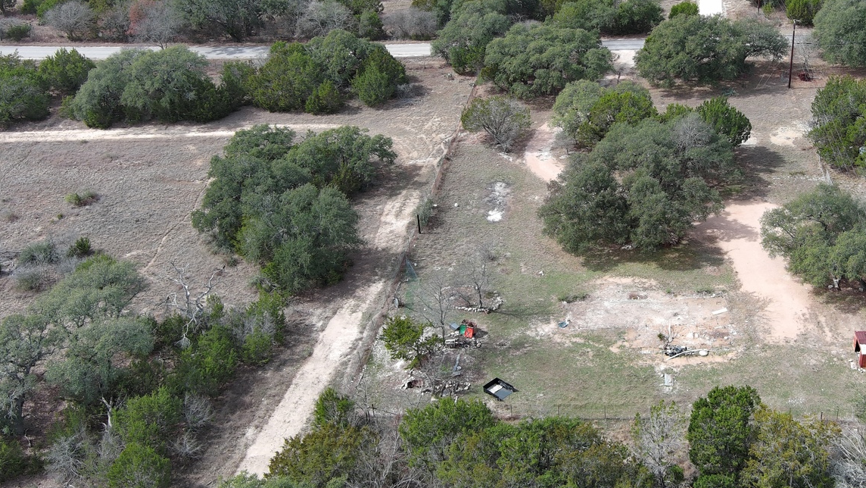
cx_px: 597
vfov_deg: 27.6
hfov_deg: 46.4
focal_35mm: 43
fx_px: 988
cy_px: 163
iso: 100
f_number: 2.8
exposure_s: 1/646
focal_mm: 10.57
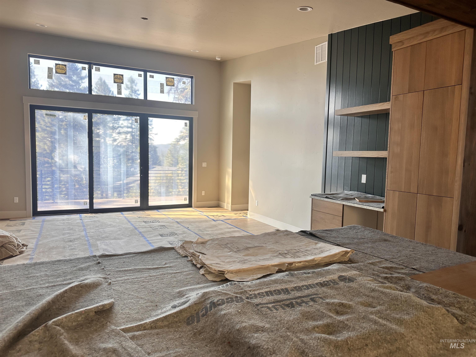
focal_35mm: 24
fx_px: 330
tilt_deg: -3.4
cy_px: 178
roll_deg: -1.9
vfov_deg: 56.8
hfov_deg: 71.6
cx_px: 238
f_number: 1.78
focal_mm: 6.86
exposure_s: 1/153
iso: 64
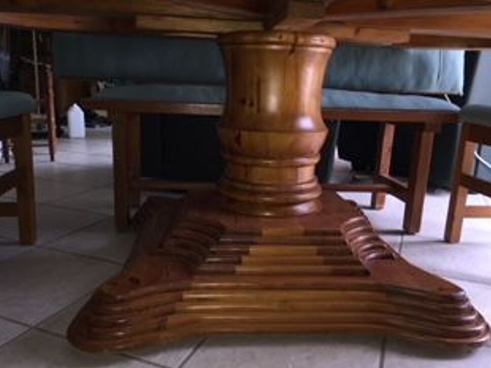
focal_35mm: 30
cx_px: 246
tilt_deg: -14.5
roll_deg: -0.7
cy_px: 190
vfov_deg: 46.8
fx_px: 425
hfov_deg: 60.0
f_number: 2.2
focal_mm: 4.15
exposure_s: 1/33
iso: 32
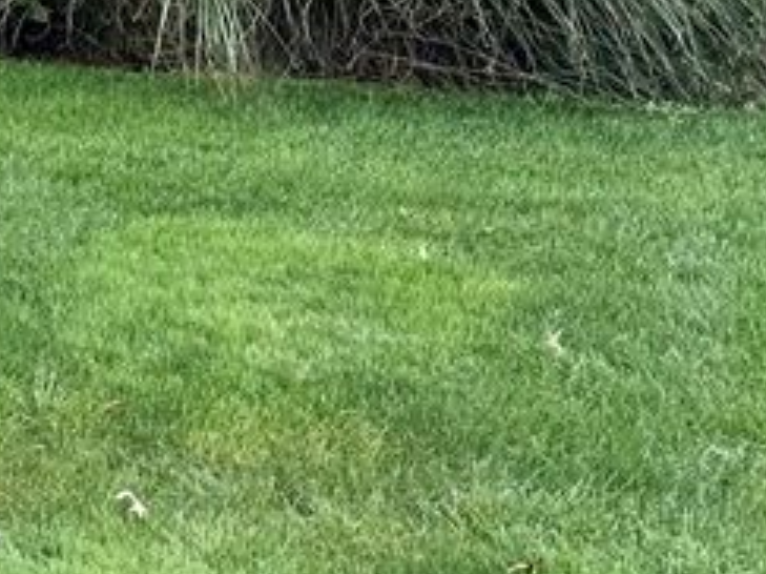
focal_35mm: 101
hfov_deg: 16.9
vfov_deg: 12.8
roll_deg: +0.0
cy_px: -577
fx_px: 2234
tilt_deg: +4.7
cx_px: -501
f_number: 1.78
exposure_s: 1/121
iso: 80
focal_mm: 6.76
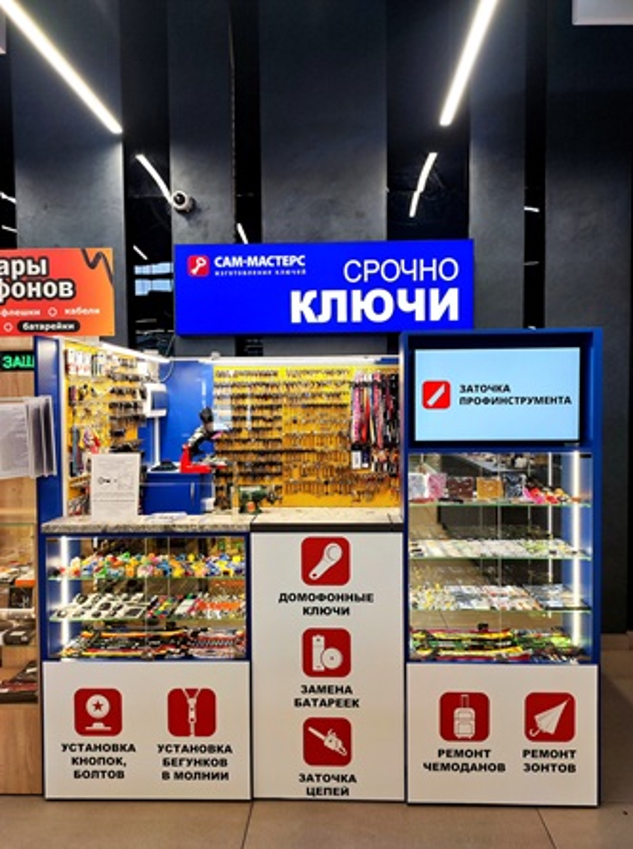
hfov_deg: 54.7
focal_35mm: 25
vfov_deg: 69.5
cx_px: 316
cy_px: 424
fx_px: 612
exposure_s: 1/100
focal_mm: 4.7
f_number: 1.79
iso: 146
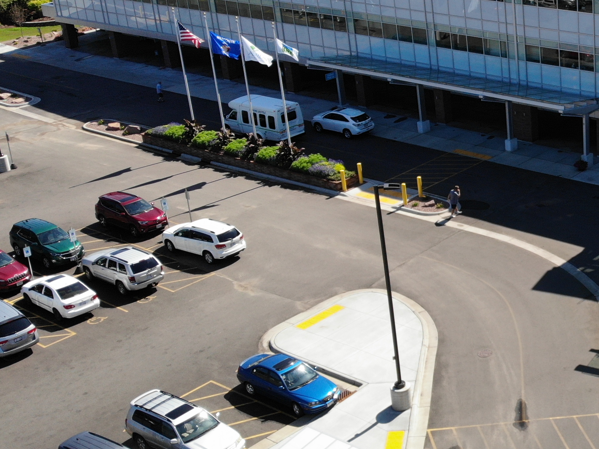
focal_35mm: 53
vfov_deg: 27.5
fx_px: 917
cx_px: 633
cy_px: 220
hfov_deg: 32.5
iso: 112
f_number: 2.8
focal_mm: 4.5
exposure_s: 1/825
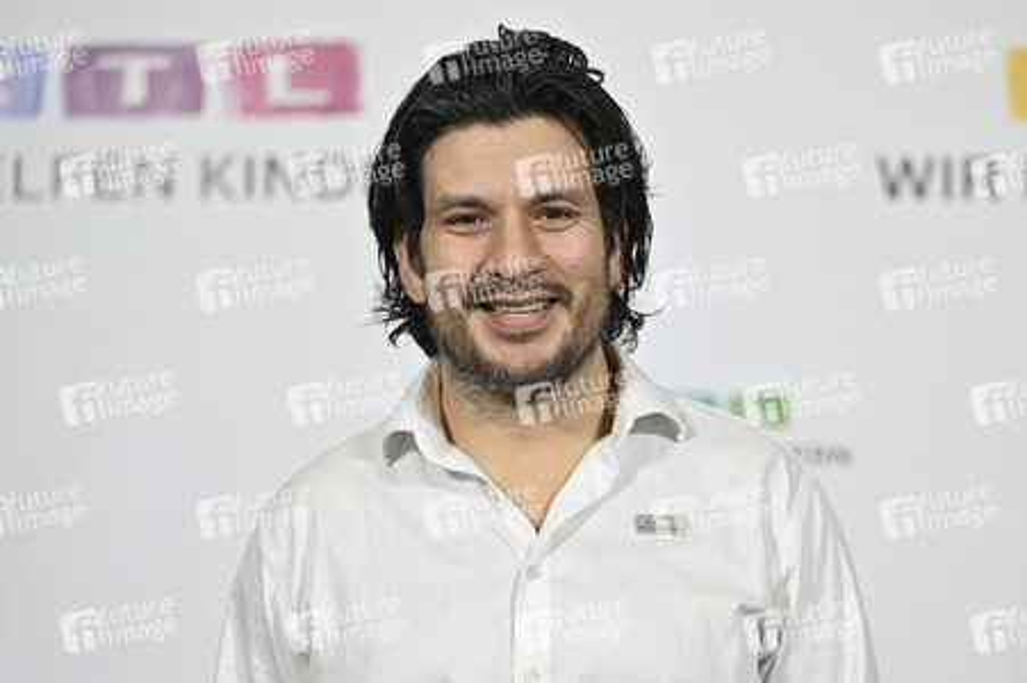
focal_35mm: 130
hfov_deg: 15.8
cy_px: 342
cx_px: 514
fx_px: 3706
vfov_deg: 10.5
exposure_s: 1/640
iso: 800
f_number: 2.8
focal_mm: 130
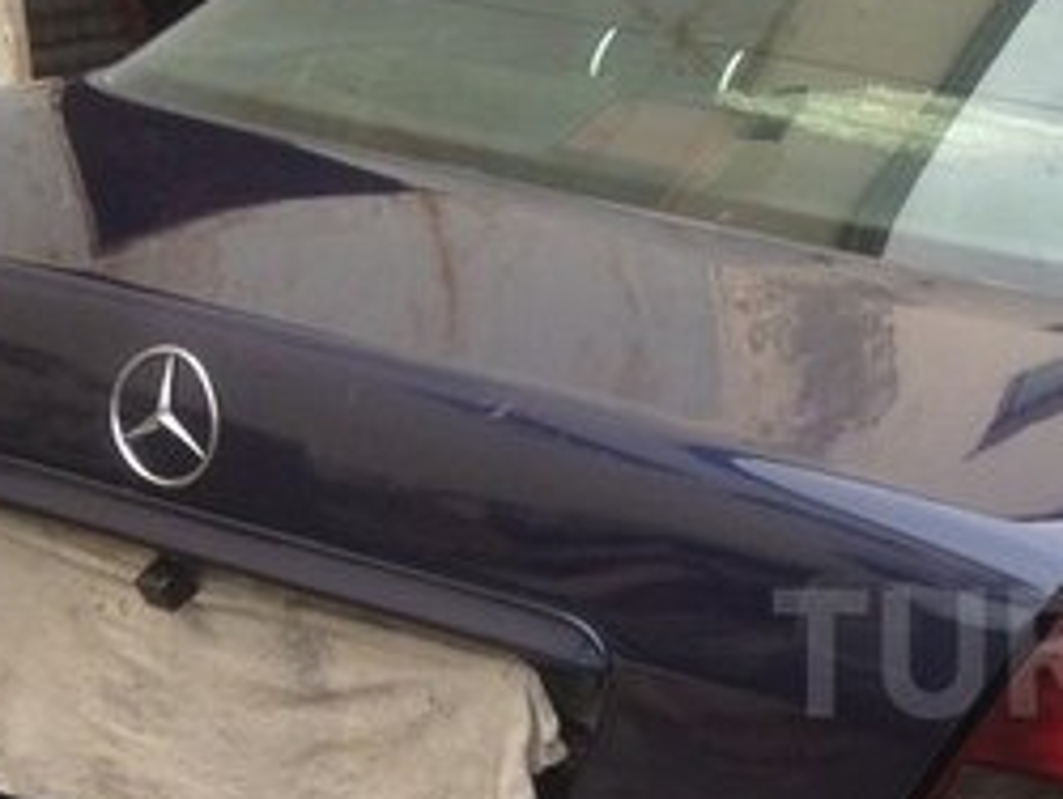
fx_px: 2674
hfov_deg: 21.2
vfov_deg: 16.9
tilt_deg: -20.7
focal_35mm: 87
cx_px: 1208
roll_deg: -2.3
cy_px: 652
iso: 50
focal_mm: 4.12
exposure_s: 1/120
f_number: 2.4
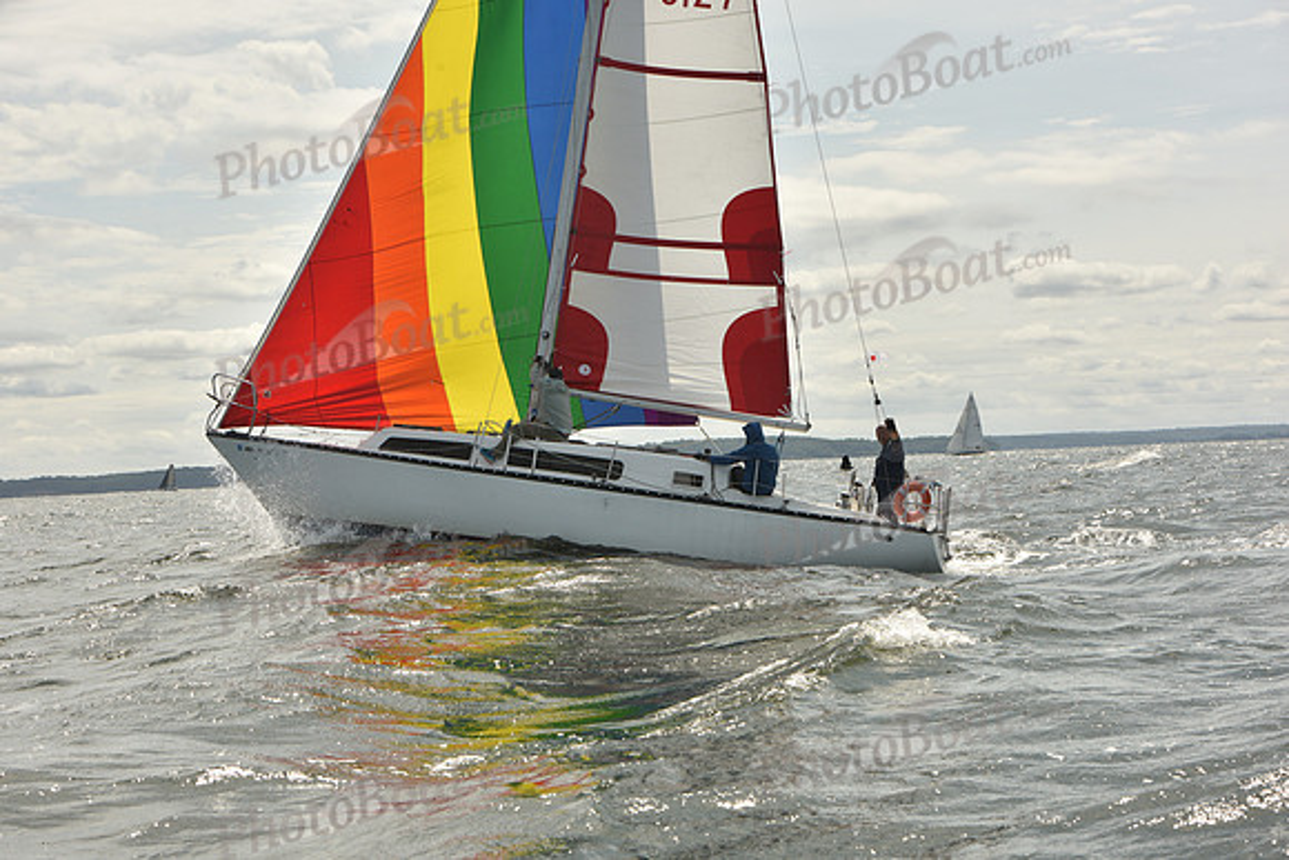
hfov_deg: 28.8
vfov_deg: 19.5
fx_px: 2507
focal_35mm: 70
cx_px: 644
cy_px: 430
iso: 250
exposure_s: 1/800
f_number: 10
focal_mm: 70
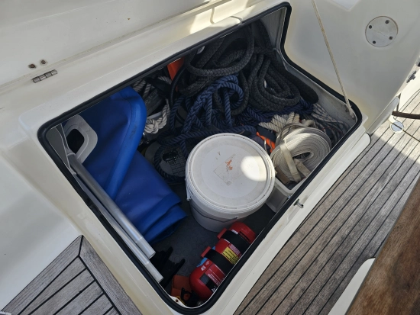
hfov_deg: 73.9
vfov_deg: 58.9
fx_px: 279
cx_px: 210
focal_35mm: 23
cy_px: 158
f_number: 1.7
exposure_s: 1/276
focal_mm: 6.3
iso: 10
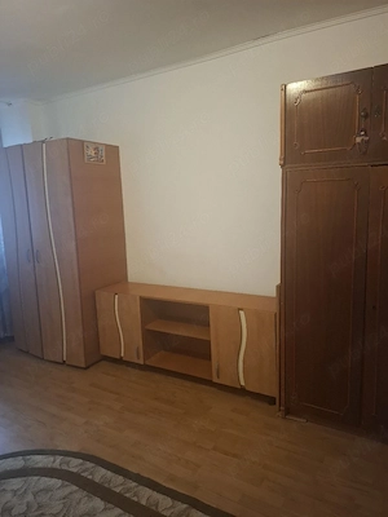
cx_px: 194
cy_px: 258
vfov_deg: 73.9
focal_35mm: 23
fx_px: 344
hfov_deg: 58.9
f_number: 1.8
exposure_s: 1/24
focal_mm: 5.54
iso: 400
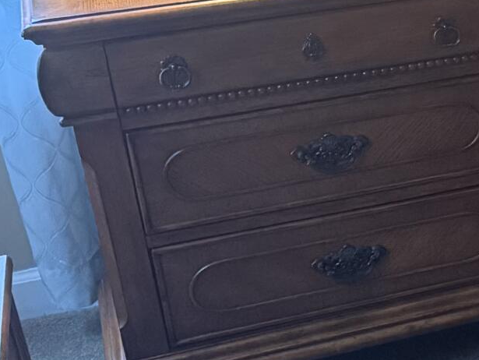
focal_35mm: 117
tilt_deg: -20.2
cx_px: 1167
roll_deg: -1.4
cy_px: 73
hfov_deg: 12.8
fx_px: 1620
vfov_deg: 12.6
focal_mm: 6.76
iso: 800
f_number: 1.78
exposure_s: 1/60
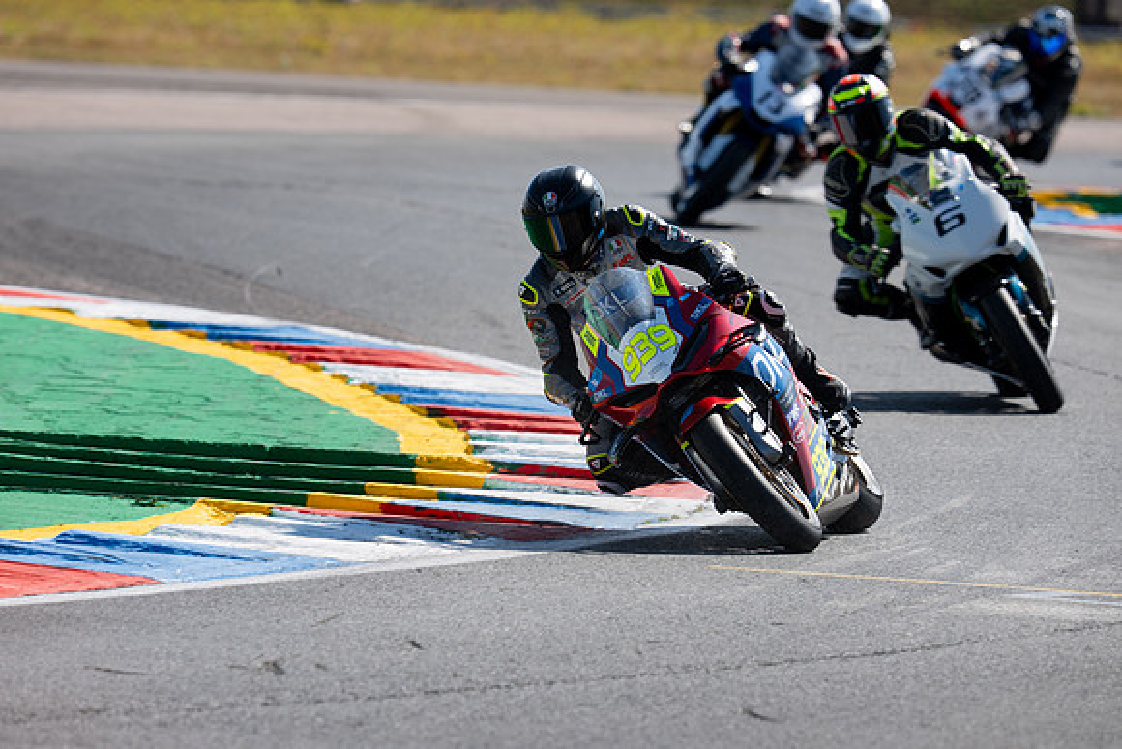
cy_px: 391
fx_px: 13005
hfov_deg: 4.9
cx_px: 585
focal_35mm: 417
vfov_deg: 3.3
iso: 100
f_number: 5.6
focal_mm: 400
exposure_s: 1/400
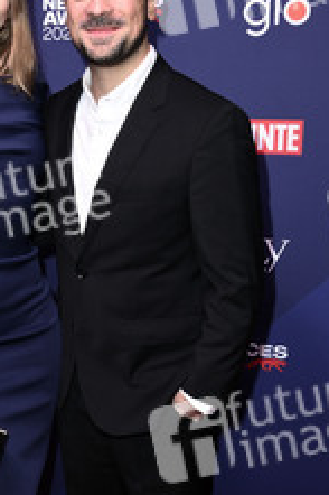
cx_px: 60
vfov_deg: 34.3
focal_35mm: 58
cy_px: 318
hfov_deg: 23.0
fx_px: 796
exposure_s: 1/250
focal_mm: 32
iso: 1000
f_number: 5.6
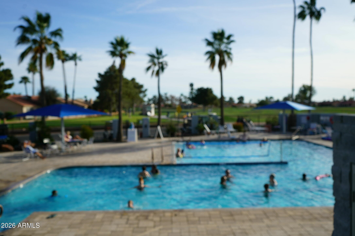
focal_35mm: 31
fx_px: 306
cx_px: 178
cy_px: 118
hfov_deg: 60.3
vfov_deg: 42.3
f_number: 5
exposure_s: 1/640
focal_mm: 31
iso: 100
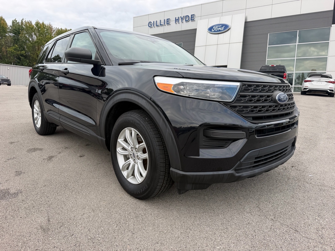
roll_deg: -1.4
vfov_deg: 56.8
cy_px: 126
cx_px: 168
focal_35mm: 24
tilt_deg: -6.9
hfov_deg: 71.6
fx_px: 232
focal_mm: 6.76
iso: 80
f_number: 1.78
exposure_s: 1/622
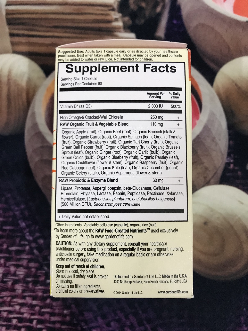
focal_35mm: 28
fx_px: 267
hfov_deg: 49.8
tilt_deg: -85.6
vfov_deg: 63.4
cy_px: 166
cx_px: 124
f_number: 1.8
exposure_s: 1/17
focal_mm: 3.99
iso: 64
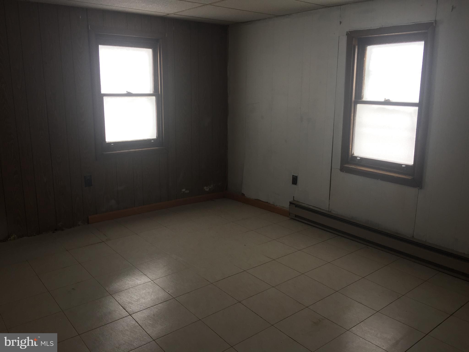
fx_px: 393
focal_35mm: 29
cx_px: 234
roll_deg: -0.1
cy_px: 176
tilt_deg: -12.8
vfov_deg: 48.2
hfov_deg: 61.7
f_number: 2.2
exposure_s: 1/40
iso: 32
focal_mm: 4.15
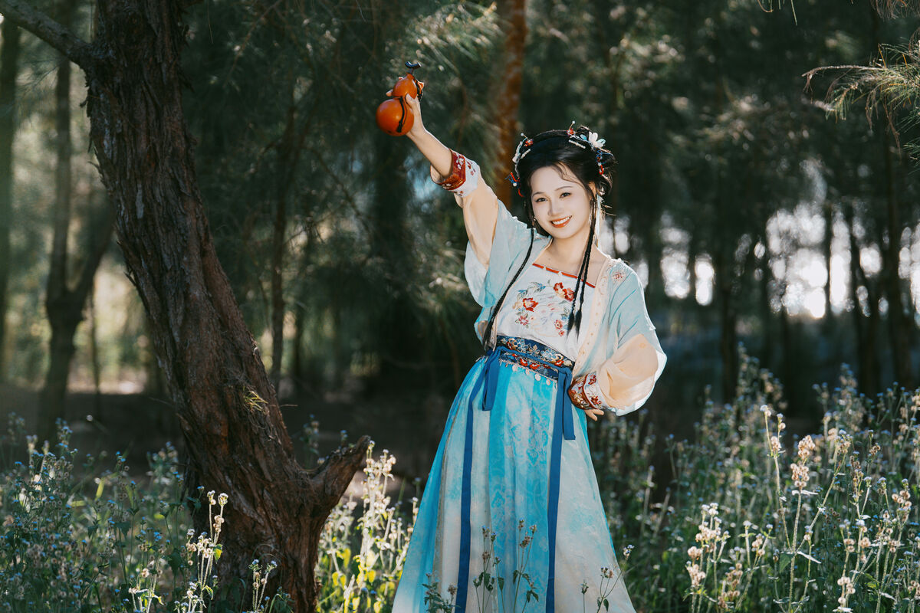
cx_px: 460
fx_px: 2836
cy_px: 306
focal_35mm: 111
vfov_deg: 12.3
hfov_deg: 18.4
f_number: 2.8
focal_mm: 111
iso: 400
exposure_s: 1/500
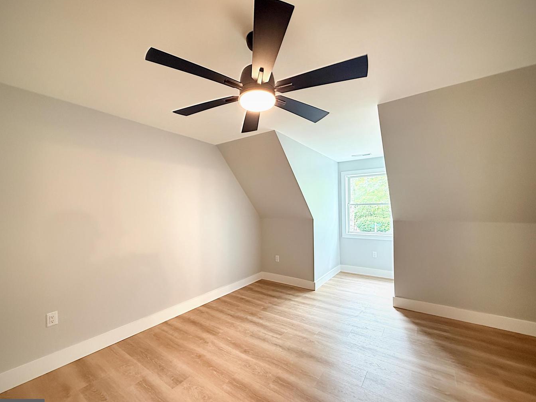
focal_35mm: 15
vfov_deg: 81.7
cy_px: 207
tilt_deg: +0.6
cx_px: 262
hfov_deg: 98.2
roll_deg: +0.9
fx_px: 232
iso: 250
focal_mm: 2.22
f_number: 2.2
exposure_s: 1/24
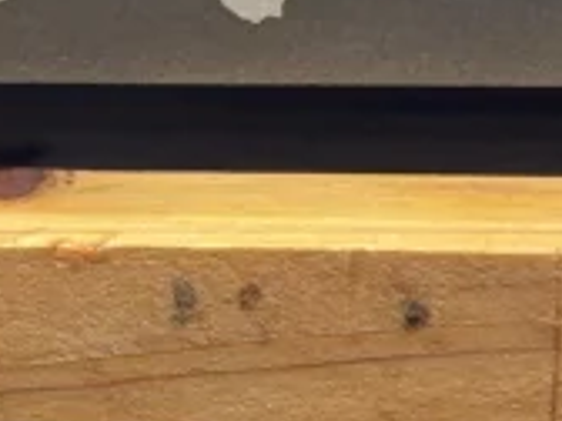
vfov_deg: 8.9
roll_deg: +3.3
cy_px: 184
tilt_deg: -21.5
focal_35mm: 167
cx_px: -50
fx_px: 2711
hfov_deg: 11.7
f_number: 1.6
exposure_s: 1/50
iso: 400
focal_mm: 5.96
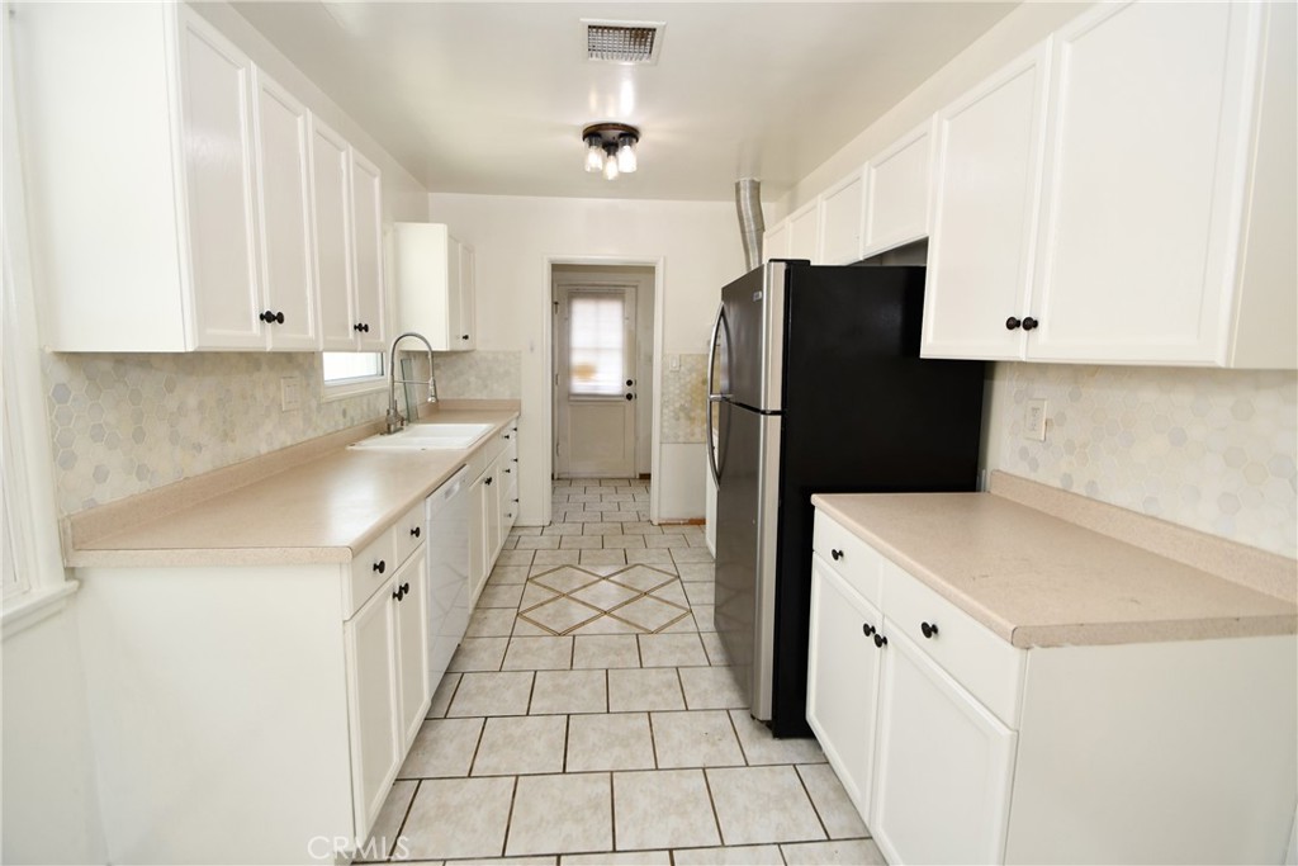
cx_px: 649
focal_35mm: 15
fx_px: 541
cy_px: 433
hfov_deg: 100.4
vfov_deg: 77.3
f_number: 4.5
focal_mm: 10
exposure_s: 1/80
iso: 200
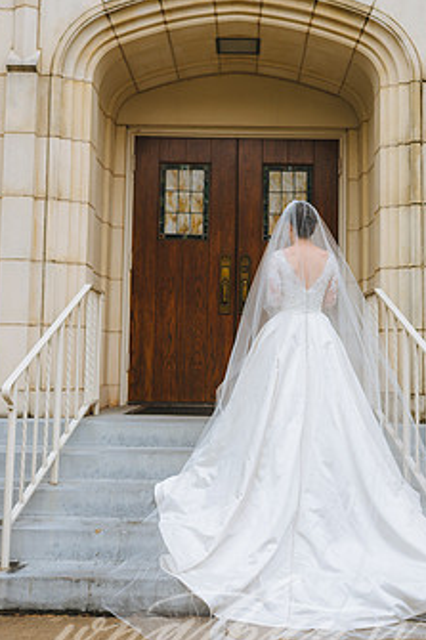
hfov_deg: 28.6
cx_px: 245
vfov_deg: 41.9
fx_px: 835
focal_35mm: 47
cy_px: 279
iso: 50
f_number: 2.8
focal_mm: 35
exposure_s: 1/800
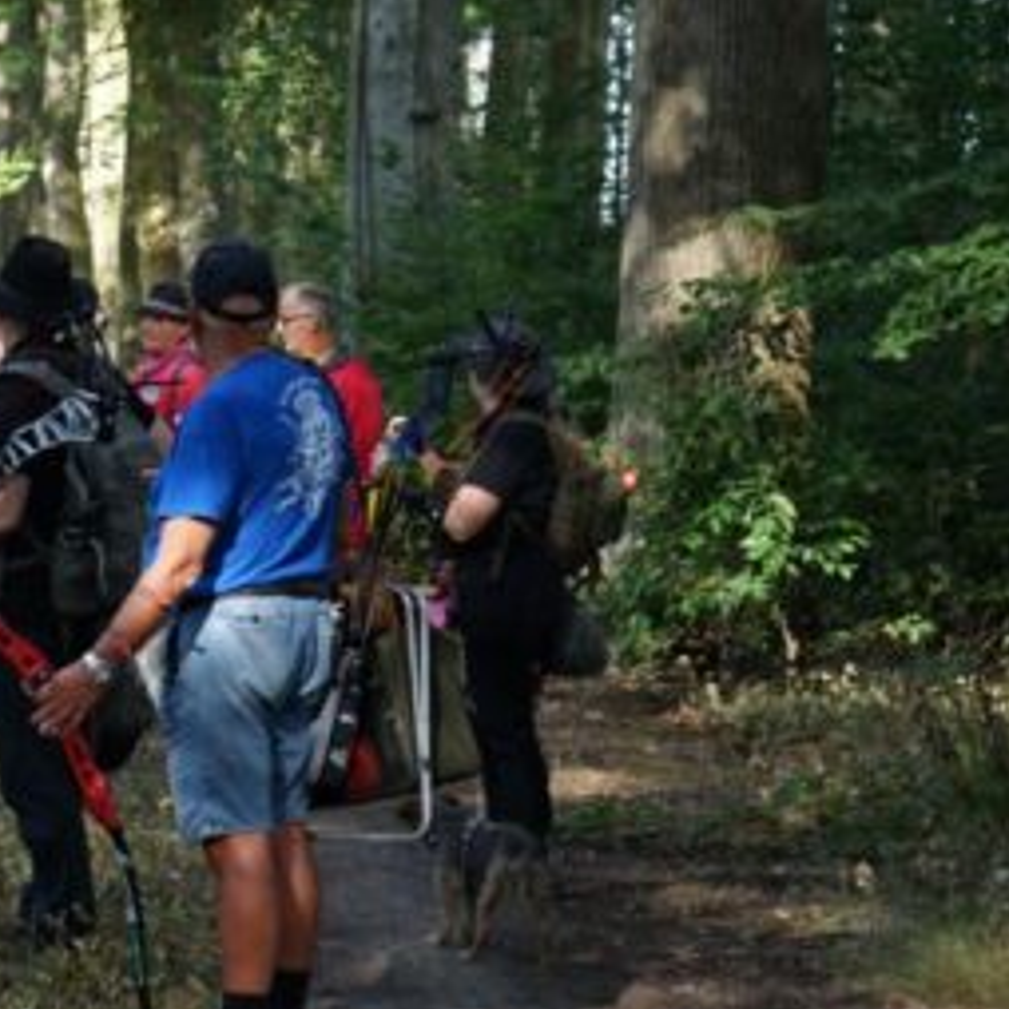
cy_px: 459
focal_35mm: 113
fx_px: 3726
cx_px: -636
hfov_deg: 14.1
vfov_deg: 15.4
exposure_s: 1/160
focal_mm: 33
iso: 200
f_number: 4
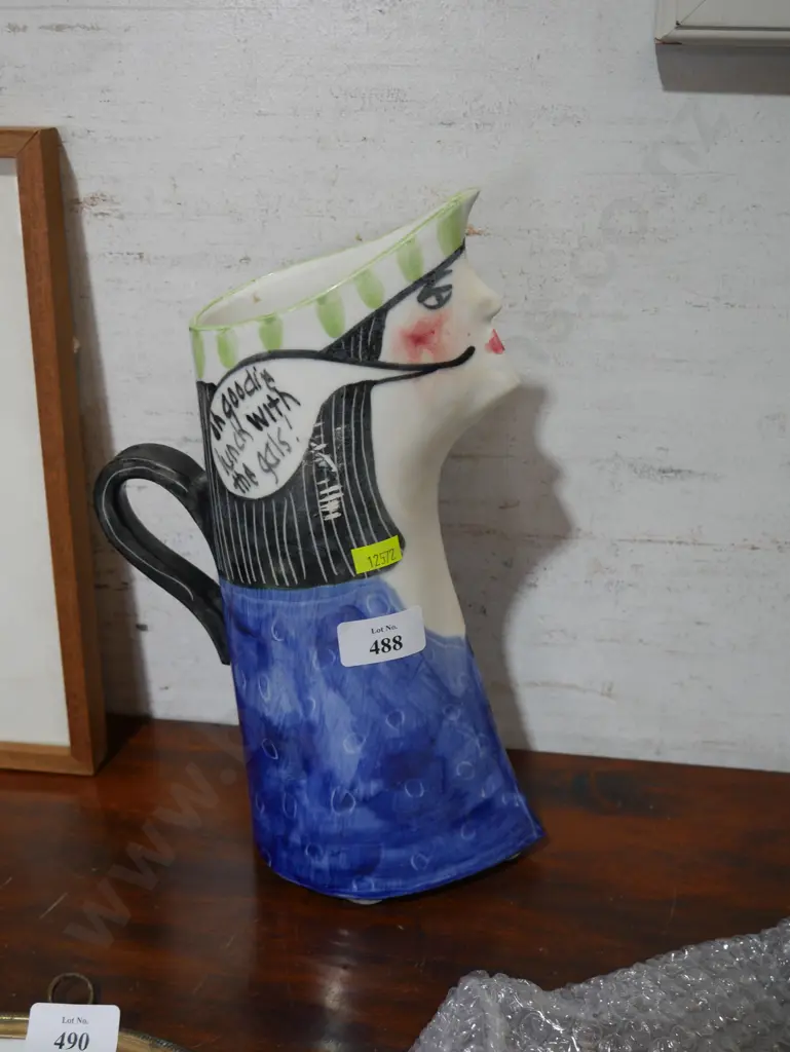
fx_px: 1216
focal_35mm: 40
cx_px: 395
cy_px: 526
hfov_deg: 36.0
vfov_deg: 46.8
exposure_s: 1/60
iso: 250
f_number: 4.4
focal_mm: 20
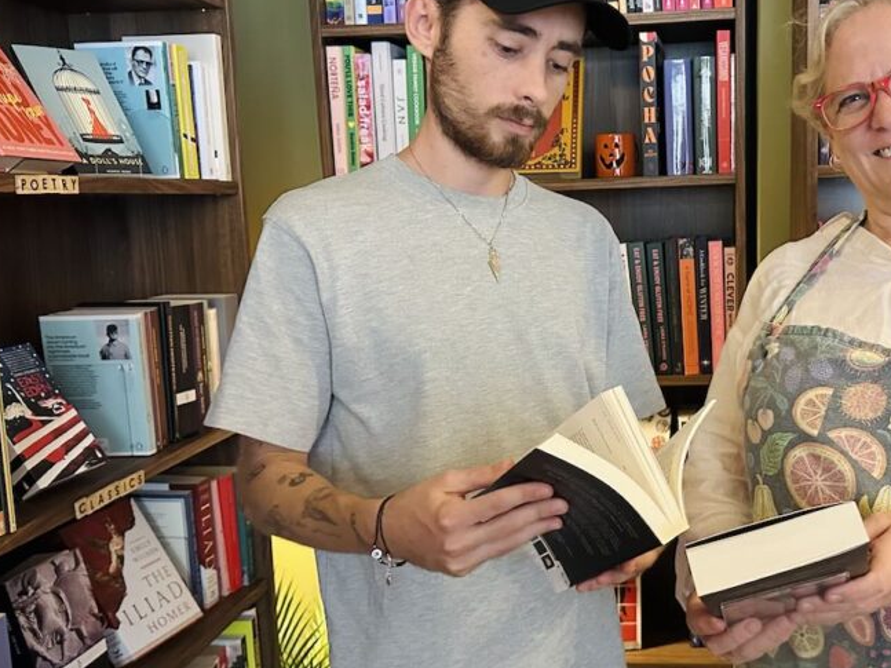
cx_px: 620
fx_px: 978
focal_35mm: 38
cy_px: 359
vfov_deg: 37.7
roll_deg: +1.9
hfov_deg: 47.9
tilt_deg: -9.3
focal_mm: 6.86
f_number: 1.78
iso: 1000
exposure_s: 1/50
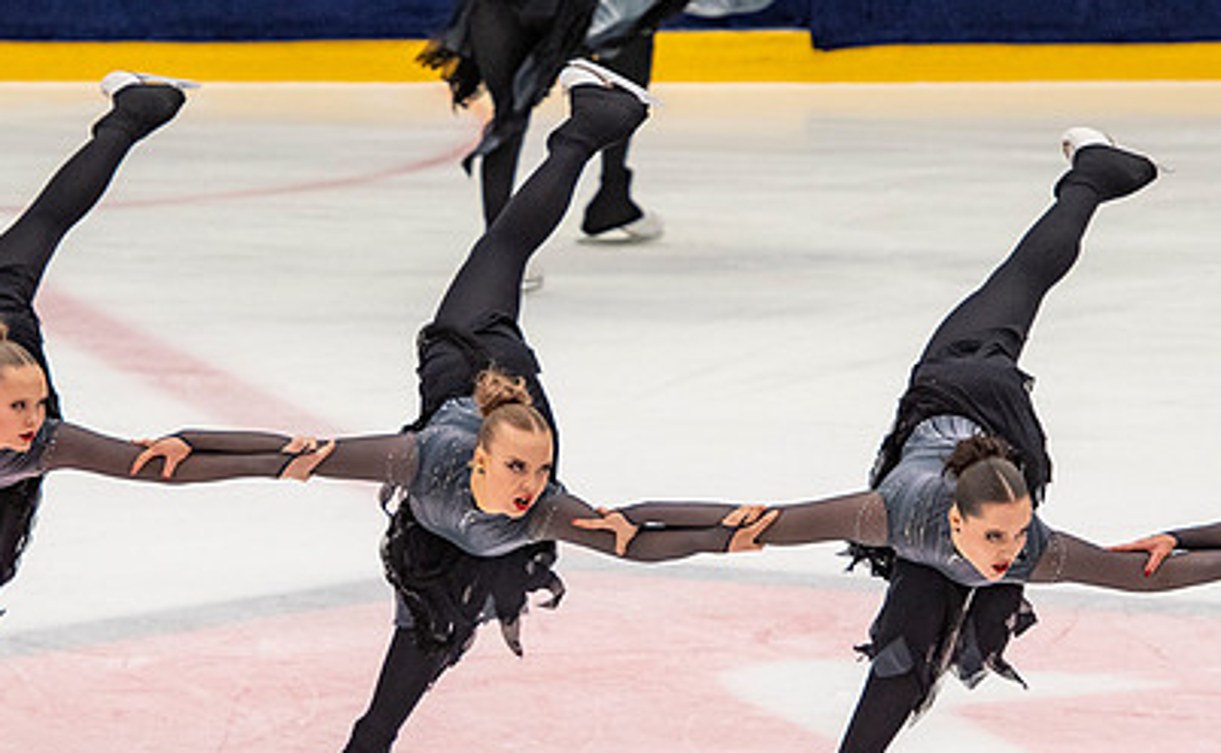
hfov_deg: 6.0
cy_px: 480
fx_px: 11571
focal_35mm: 349
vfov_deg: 3.7
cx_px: 526
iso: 900
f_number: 4
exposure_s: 1/500
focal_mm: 155
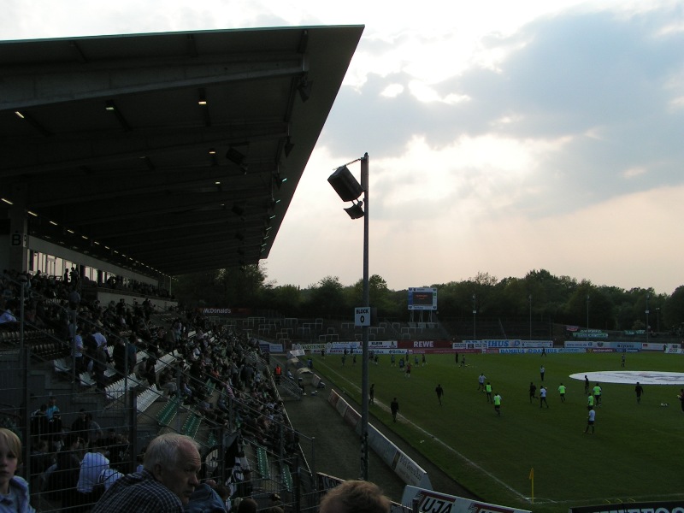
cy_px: 256
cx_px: 342
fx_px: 751
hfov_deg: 49.0
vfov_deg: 37.7
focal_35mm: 38
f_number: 5.6
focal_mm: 5.8
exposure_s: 1/400
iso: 50
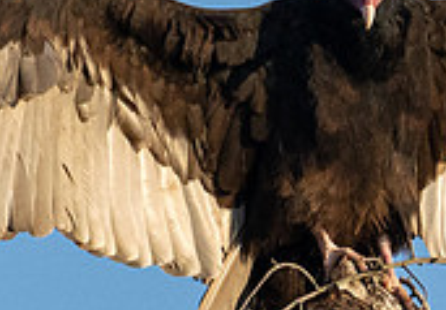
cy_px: 229
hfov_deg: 0.6
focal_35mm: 3633
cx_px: 677
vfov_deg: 0.4
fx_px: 45622
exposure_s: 1/1600
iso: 500
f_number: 5.6
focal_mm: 300
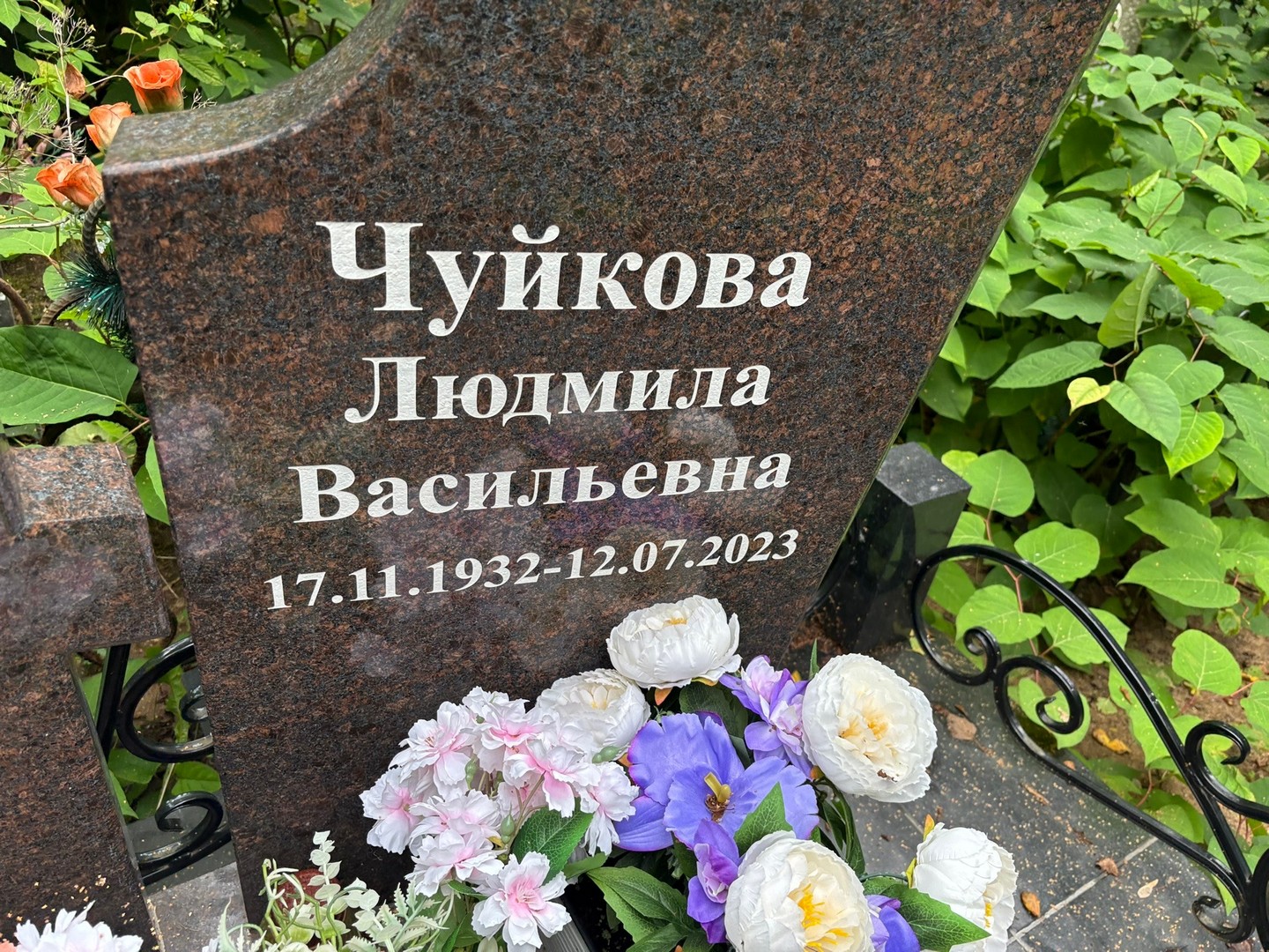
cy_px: 476
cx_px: 634
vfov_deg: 53.1
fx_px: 953
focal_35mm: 26
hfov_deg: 67.3
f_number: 1.6
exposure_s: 1/176
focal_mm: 5.96
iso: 40
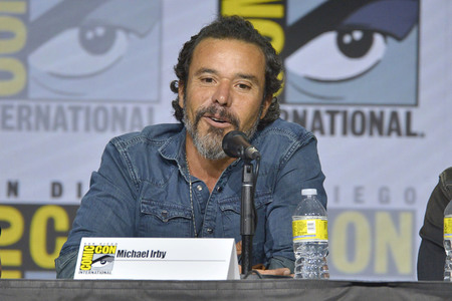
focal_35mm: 500
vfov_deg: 2.7
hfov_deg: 4.1
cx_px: 226
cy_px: 150
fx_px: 6277
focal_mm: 500
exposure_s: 1/250
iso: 1600
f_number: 6.3
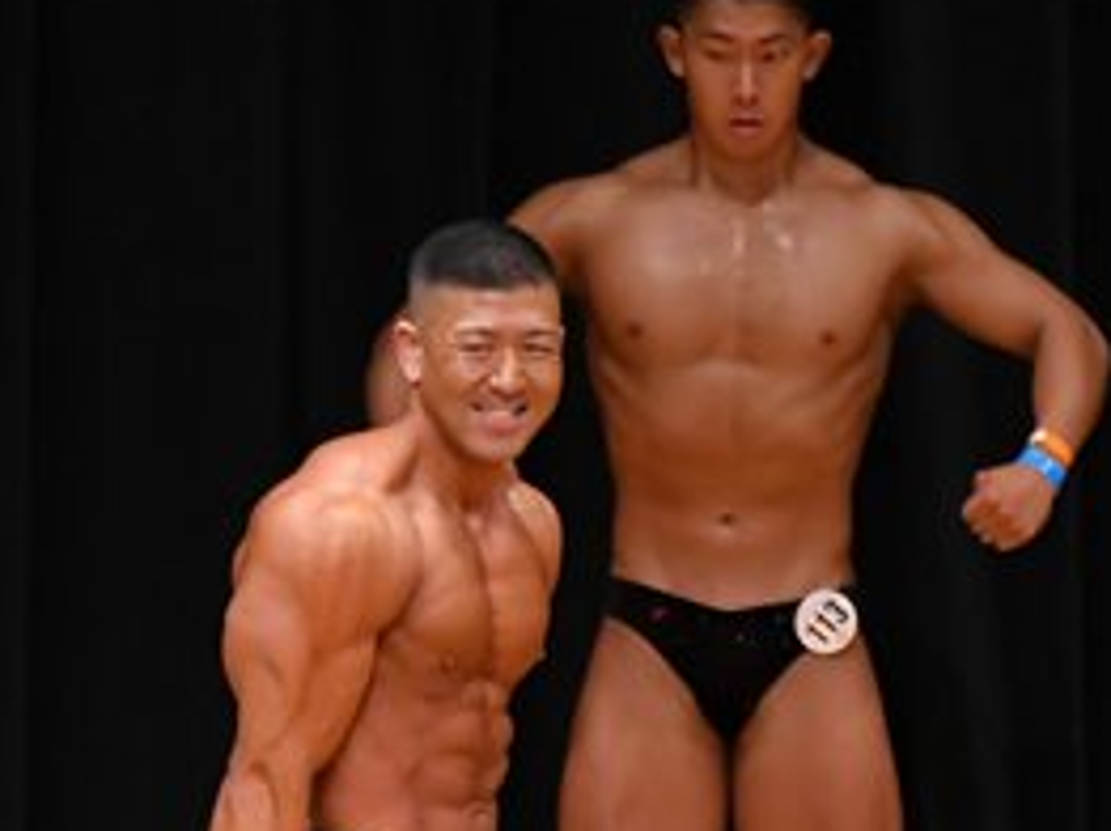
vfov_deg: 2.3
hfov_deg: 3.1
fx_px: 20522
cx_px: 1389
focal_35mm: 640
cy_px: 929
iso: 3200
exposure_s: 1/400
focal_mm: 150
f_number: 5.6
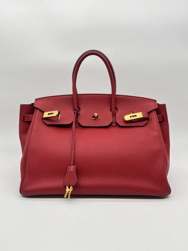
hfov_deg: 53.1
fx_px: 188
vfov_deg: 67.3
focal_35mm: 26
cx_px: 94
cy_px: 126
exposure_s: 1/201
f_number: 1.5
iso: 40
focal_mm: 5.7
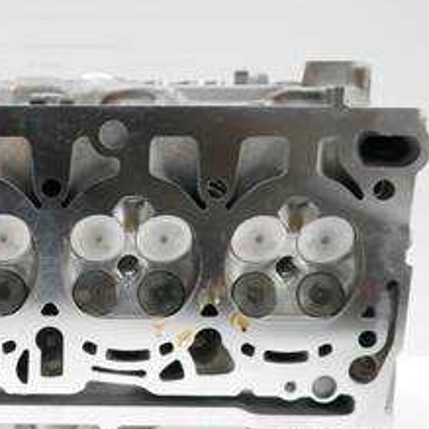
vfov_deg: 29.4
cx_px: 8
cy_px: 278
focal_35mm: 58
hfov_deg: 27.9
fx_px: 813
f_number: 3.6
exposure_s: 1/125
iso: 1000
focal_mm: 15
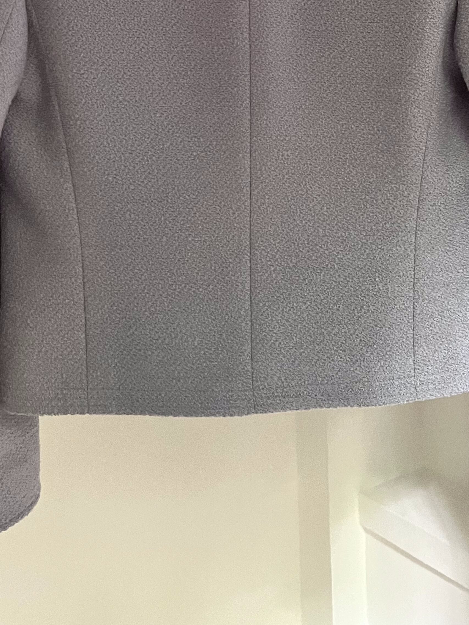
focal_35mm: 46
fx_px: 831
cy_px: 74
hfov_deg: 31.3
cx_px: 305
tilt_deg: +0.8
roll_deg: +2.6
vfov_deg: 38.6
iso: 500
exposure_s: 1/49
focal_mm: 5.7
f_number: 1.5
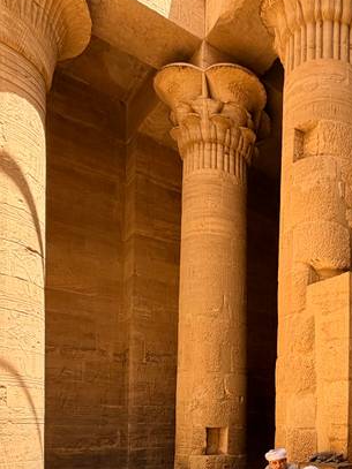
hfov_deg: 39.6
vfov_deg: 49.2
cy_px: 424
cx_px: 322
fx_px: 448
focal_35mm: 33
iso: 40
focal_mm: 2.22
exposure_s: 1/187
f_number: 2.2
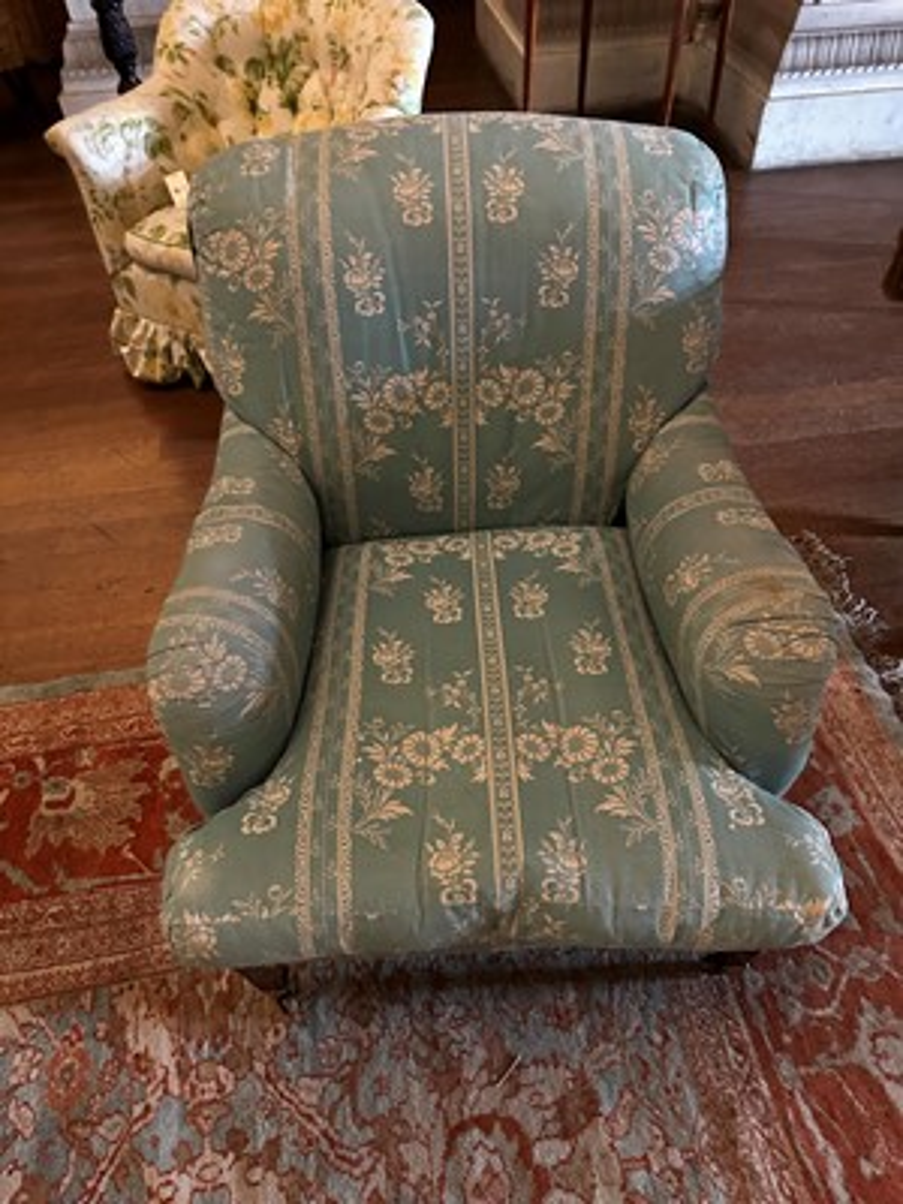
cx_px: 452
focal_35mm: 24
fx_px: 835
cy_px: 602
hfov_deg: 56.8
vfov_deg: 71.6
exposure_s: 1/25
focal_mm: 6.86
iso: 800
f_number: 1.78
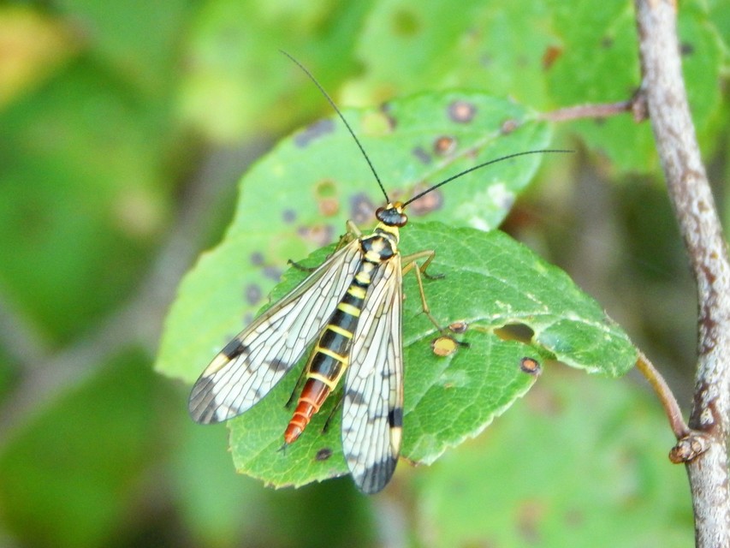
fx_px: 5273
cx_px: 365
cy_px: 274
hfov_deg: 7.9
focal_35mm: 250
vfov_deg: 5.9
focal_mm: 44.9
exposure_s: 1/30
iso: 320
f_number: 5.6
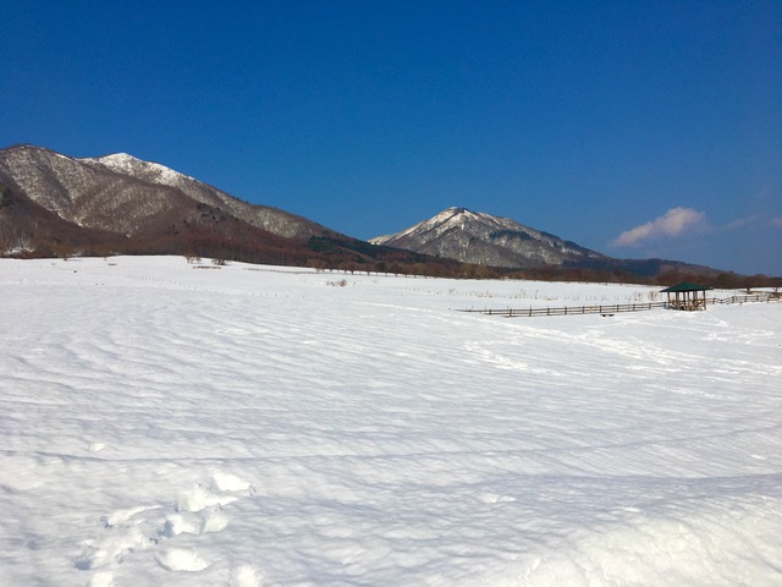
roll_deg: +0.8
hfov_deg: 61.7
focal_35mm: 29
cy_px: 294
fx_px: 655
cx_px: 391
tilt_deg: +3.0
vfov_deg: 48.2
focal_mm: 4.15
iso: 25
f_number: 2.2
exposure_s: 1/6410
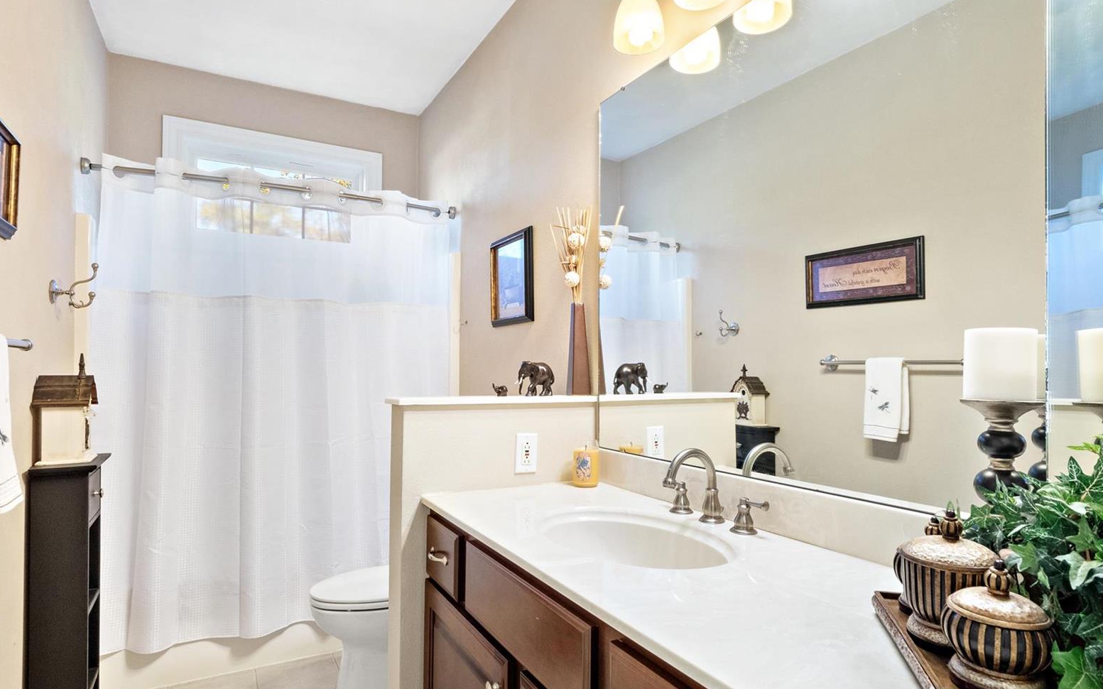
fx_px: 631
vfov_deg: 57.2
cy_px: 374
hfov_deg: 82.3
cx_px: 552
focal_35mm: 21
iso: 640
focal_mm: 10
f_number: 9
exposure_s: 1/200
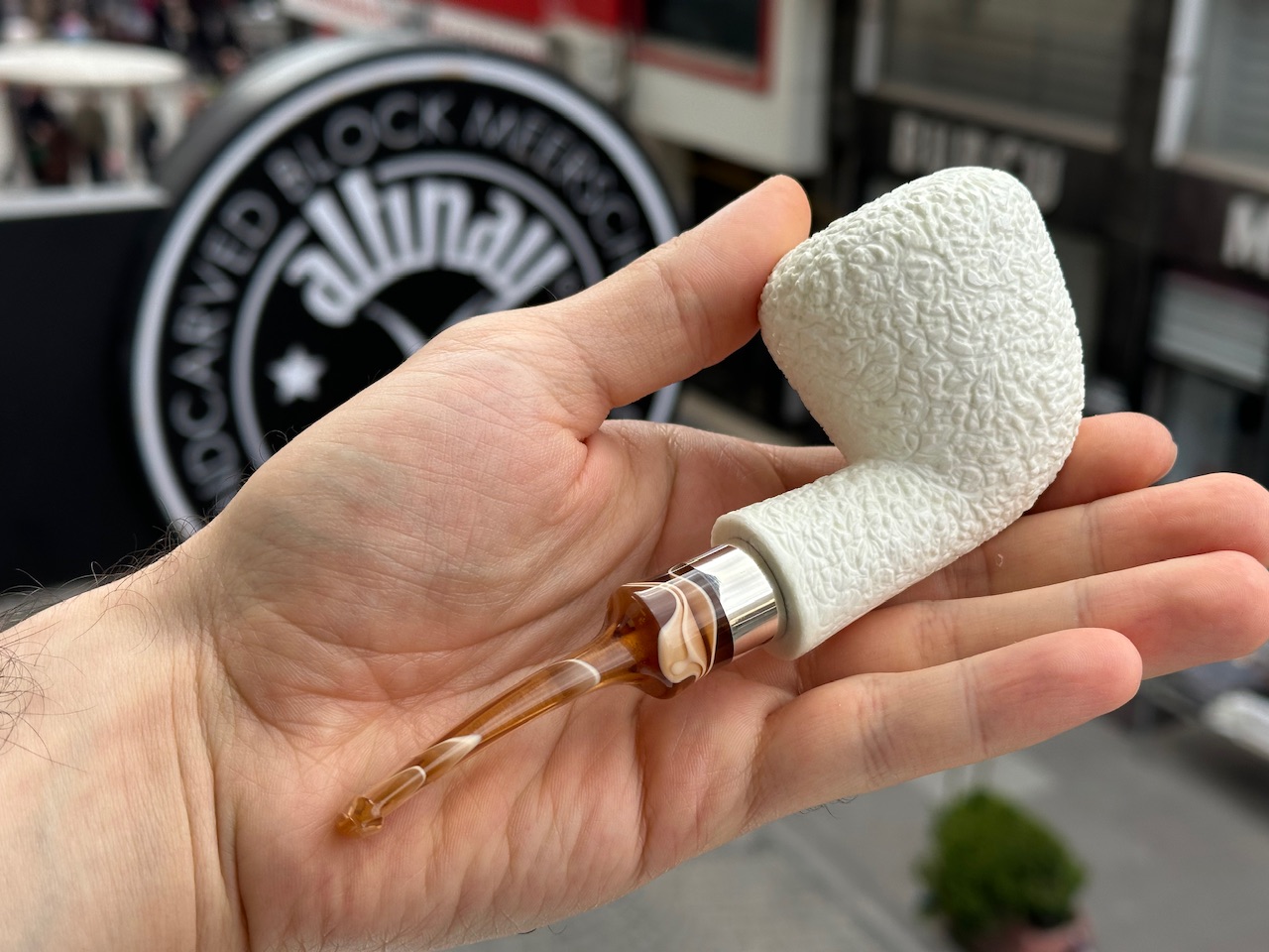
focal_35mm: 48
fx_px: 1760
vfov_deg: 30.3
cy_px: 476
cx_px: 634
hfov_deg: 39.7
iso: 64
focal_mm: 6.86
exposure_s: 1/1030
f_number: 1.78
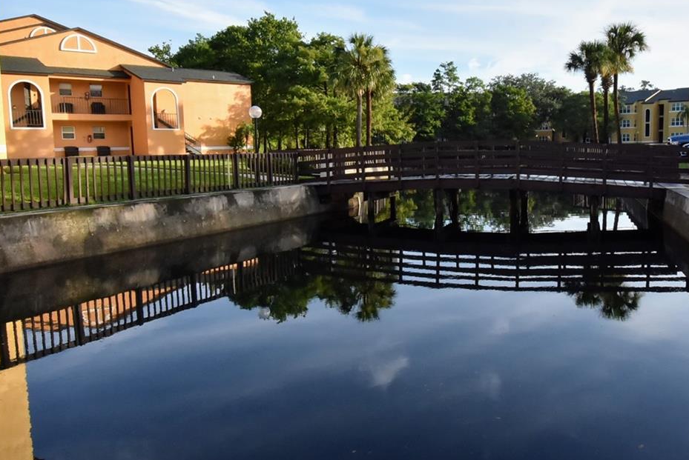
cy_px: 209
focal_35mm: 31
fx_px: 594
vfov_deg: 42.4
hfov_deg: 59.8
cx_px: 409
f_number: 16
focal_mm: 12
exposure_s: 1/250
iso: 1000
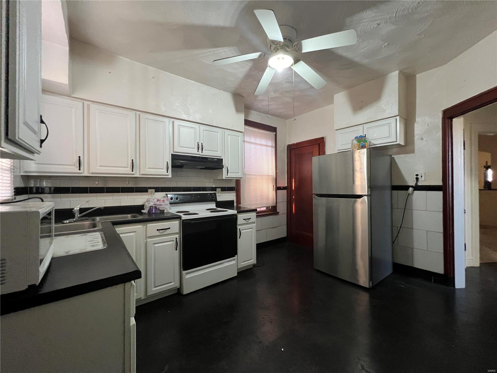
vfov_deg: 89.9
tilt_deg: +3.2
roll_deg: +1.0
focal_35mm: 13
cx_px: 248
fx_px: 187
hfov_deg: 106.2
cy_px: 186
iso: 500
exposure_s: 1/60
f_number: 1.8
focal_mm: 1.57
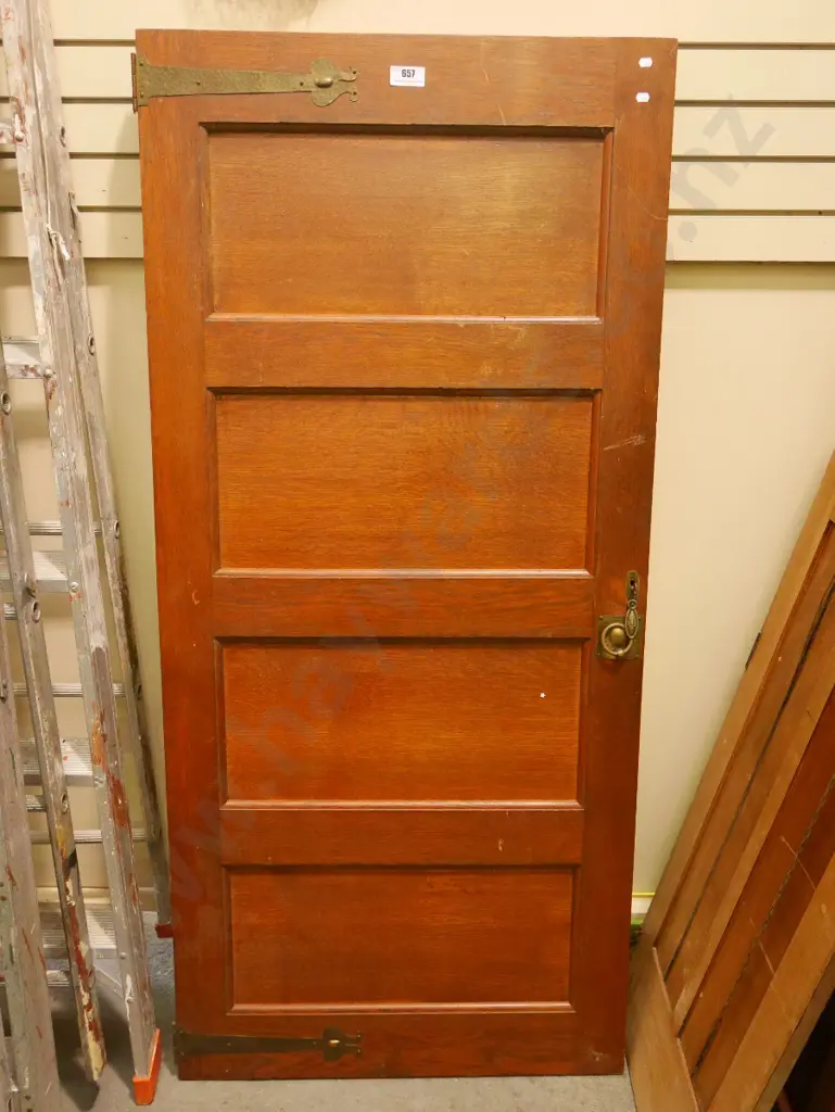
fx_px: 964
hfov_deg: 46.8
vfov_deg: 59.9
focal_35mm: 30
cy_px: 556
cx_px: 418
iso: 3200
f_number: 3.7
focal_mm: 15
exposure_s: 1/80
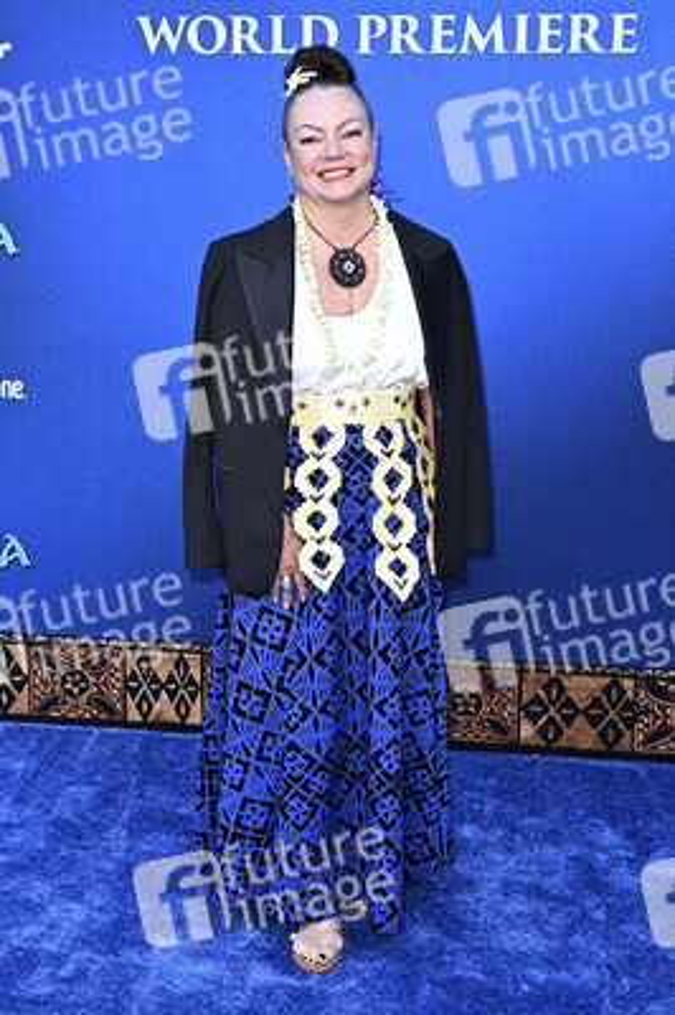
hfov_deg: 28.6
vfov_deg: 41.9
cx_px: 338
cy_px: 508
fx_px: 1324
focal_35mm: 47
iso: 1000
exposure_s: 1/250
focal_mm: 47
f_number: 6.3
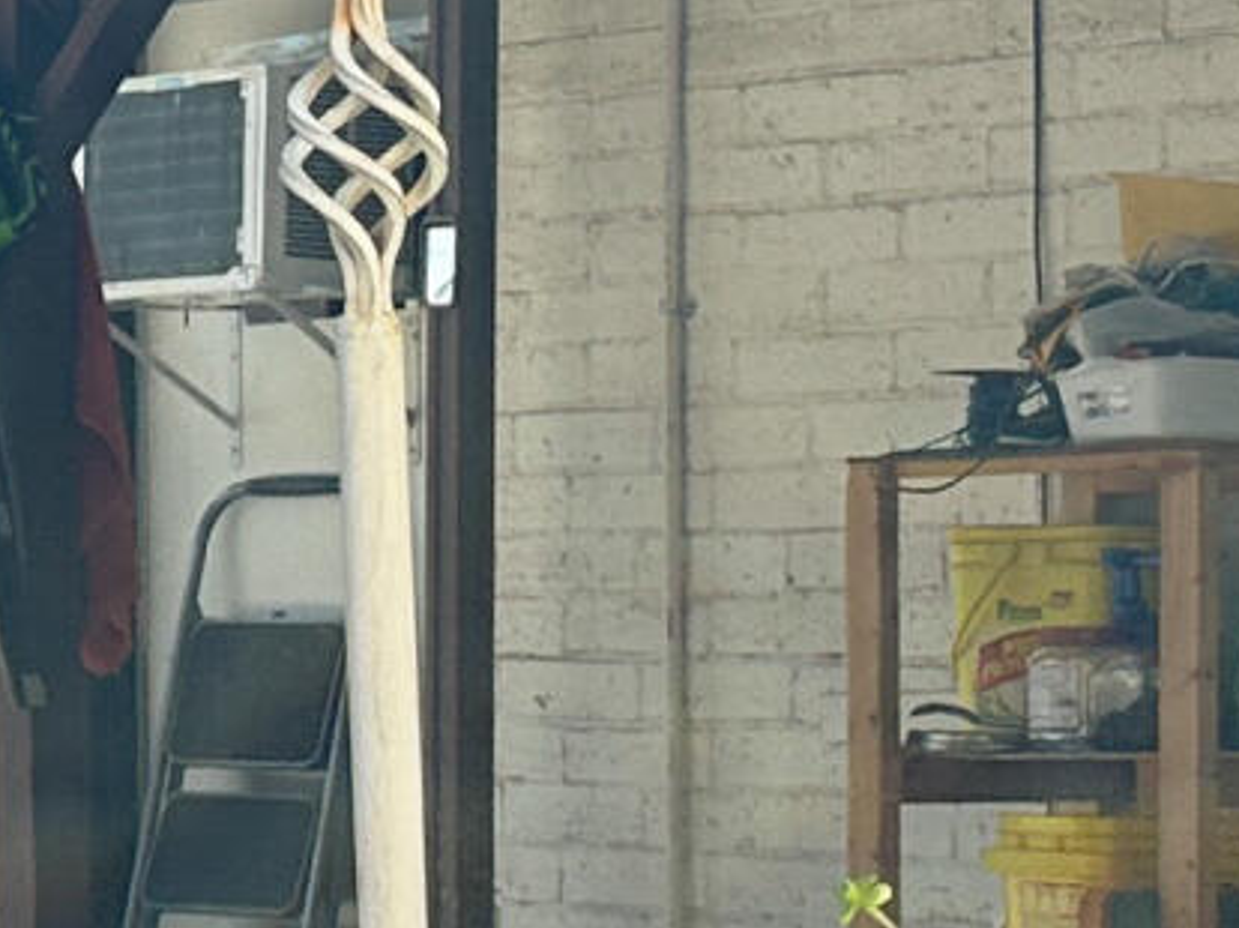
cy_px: 491
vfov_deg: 8.5
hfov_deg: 10.8
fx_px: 6224
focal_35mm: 174
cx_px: -838
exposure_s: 1/1250
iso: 80
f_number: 1.8
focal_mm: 6.86
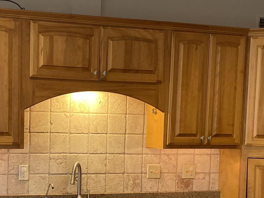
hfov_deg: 26.8
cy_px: 177
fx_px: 549
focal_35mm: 72
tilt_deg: -4.3
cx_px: 83
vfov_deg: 20.1
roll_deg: -2.5
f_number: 1.8
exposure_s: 1/60
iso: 160
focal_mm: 4.25
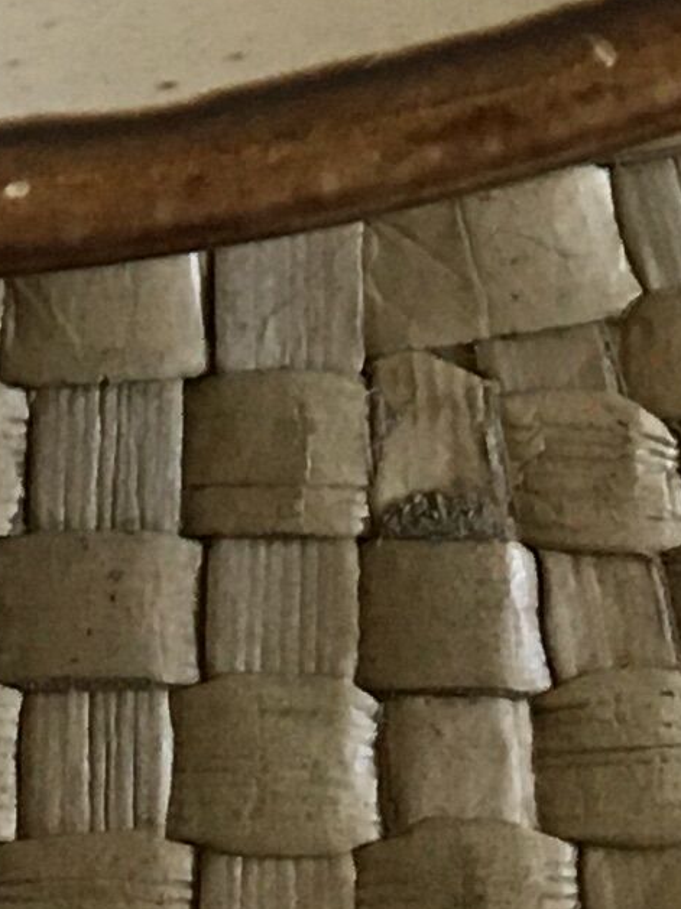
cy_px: -991
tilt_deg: -62.5
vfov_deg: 9.8
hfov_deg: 7.9
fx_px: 4884
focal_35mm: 186
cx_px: -78
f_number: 2.2
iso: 100
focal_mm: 4.15
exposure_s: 1/30
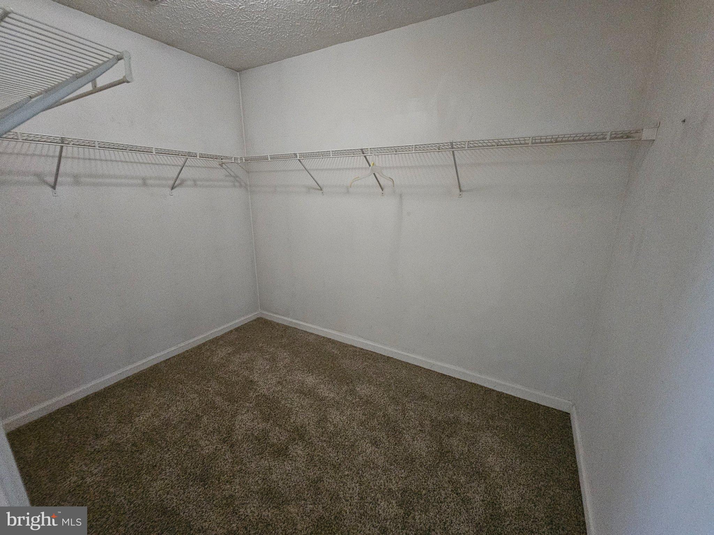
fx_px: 268
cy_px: 268
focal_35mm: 13
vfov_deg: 89.9
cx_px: 357
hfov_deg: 106.2
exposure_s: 1/24
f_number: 2.2
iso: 800
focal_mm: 2.2
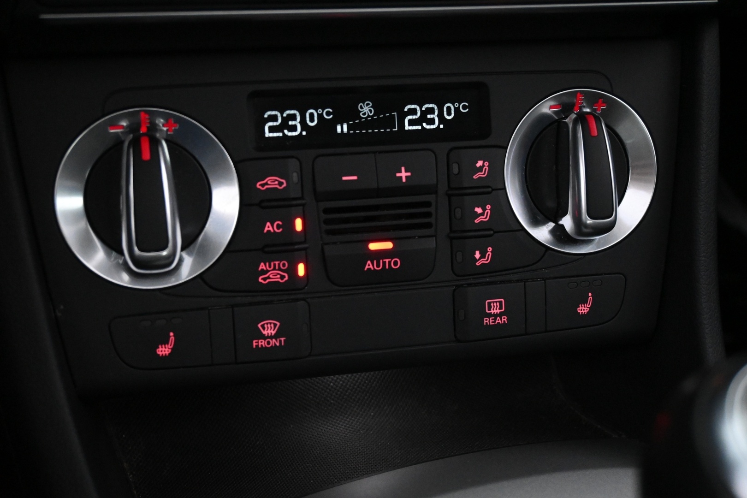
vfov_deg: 29.4
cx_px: 374
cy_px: 249
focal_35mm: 46
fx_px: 949
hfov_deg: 43.0
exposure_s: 1/50
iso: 5600
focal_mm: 30.5
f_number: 4.8
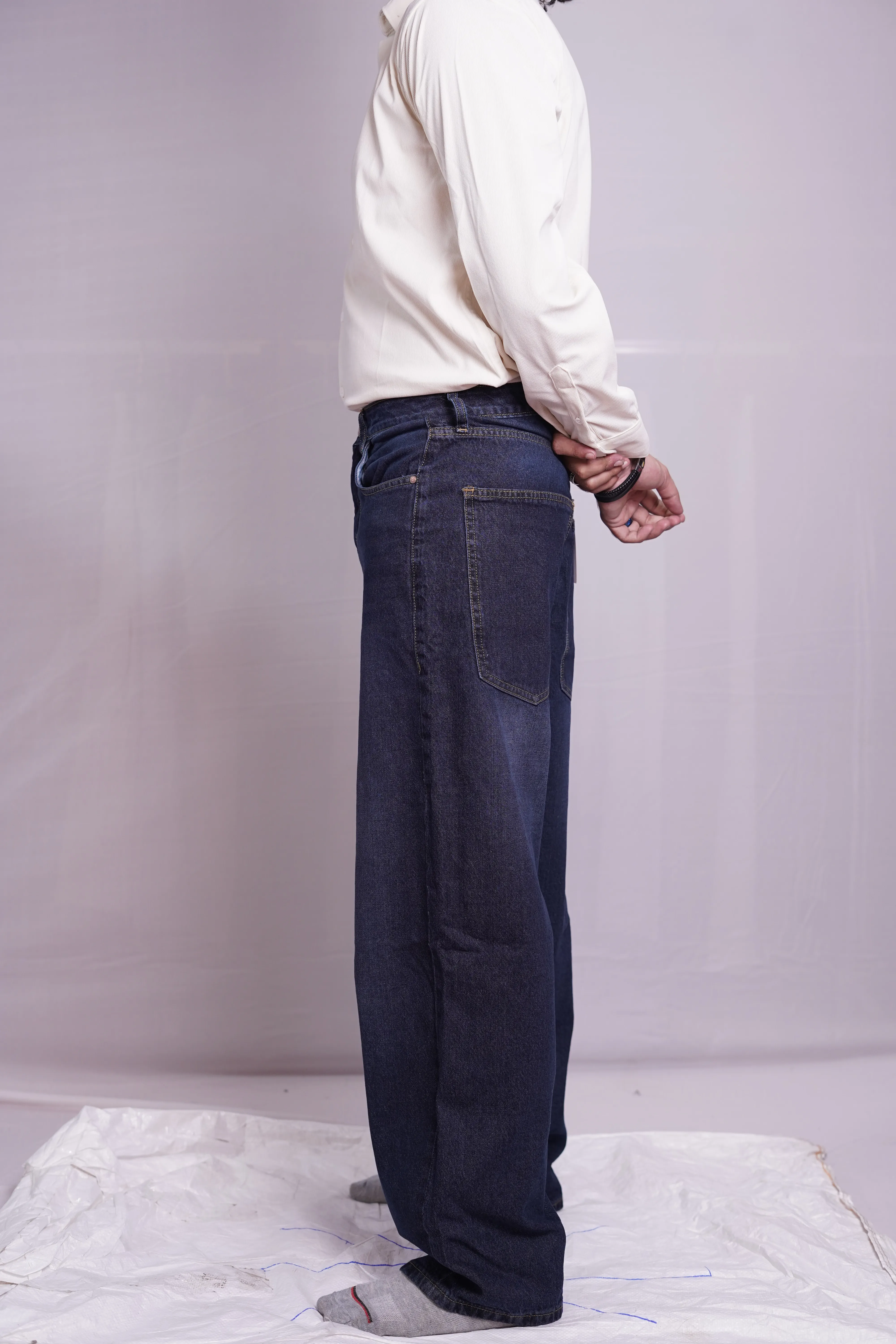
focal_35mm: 50
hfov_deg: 27.0
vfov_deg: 39.6
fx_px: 1867
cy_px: 672
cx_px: 448
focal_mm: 50
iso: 640
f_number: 3.5
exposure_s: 1/100
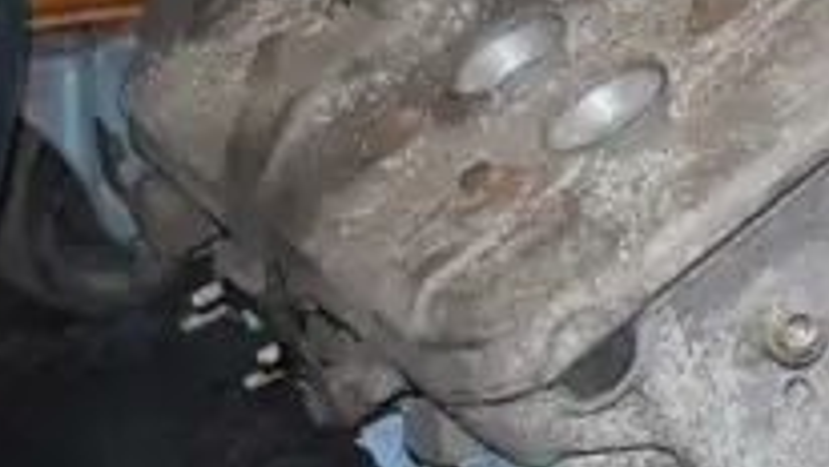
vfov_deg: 9.1
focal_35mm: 132
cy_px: 552
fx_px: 2902
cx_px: 835
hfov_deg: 15.9
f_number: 4.5
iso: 400
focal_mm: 32
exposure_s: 1/60
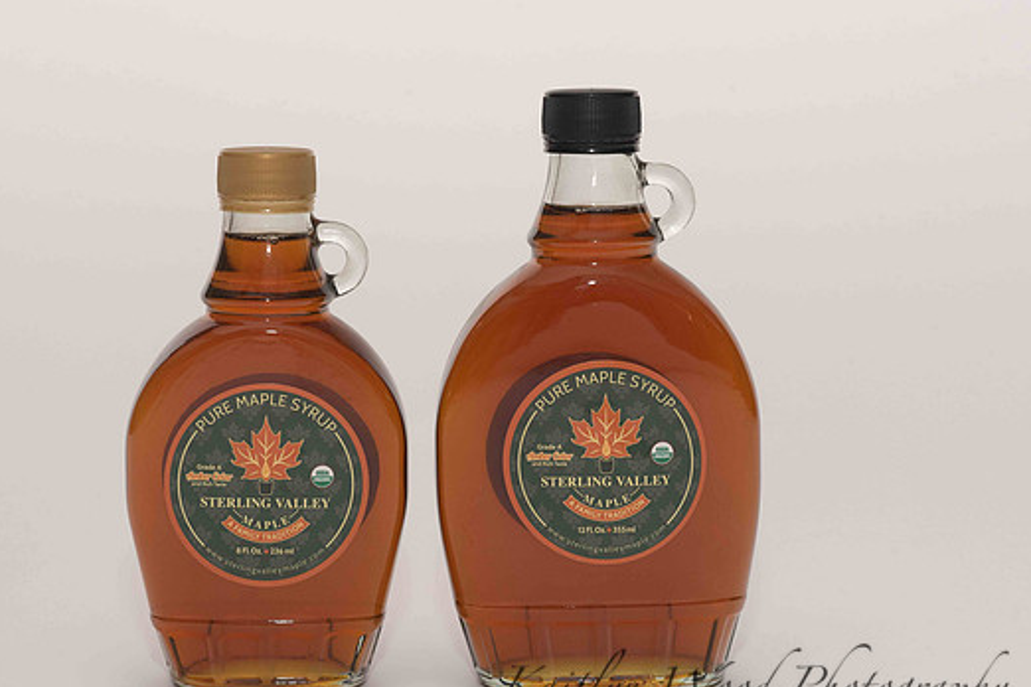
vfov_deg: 14.4
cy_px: 380
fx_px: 2720
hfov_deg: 21.5
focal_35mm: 95
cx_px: 500
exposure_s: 1/100
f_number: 13
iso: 400
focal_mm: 85
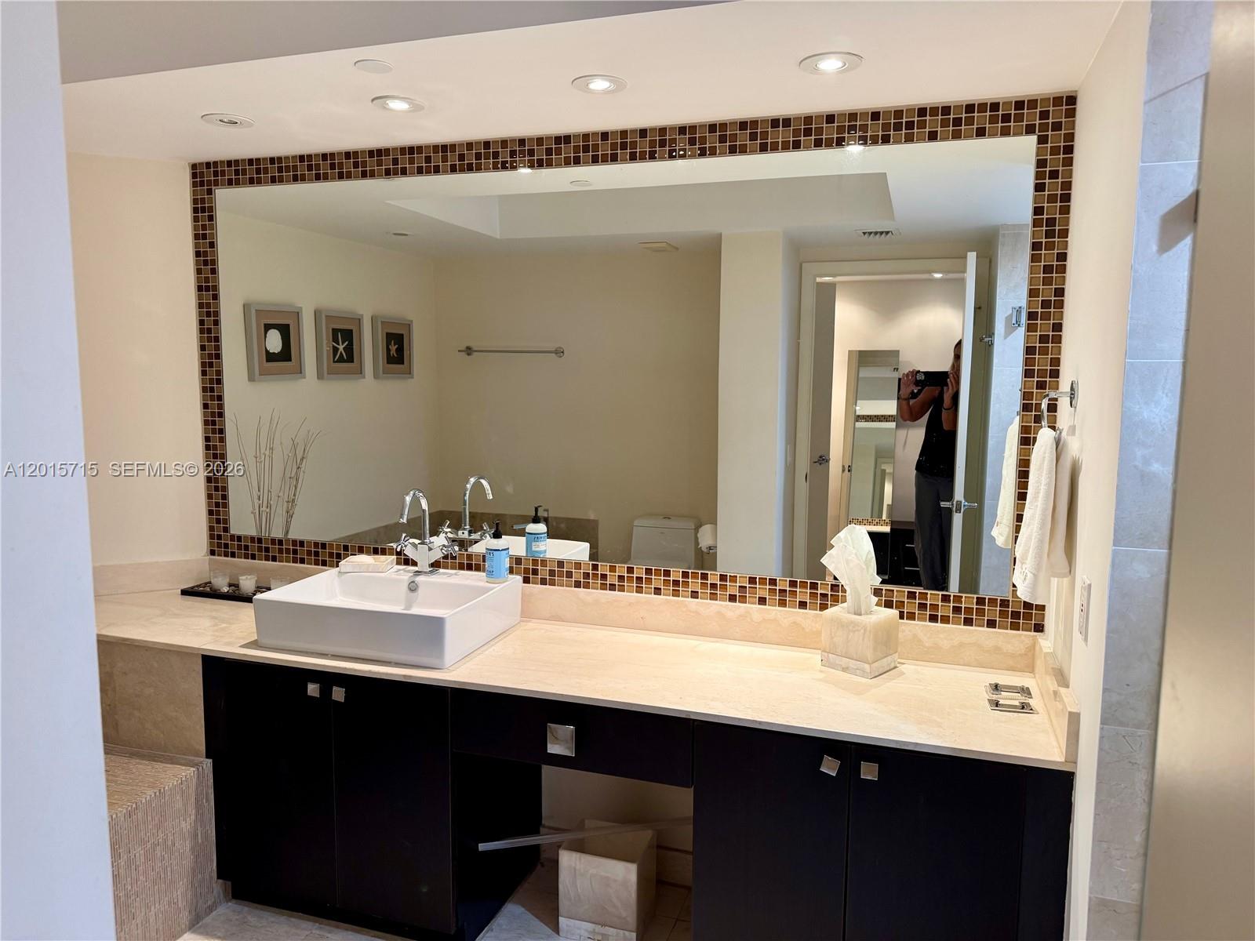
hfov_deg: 71.6
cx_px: 628
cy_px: 470
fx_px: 870
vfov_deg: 56.8
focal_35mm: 24
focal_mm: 6.76
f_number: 1.78
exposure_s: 1/60
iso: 160
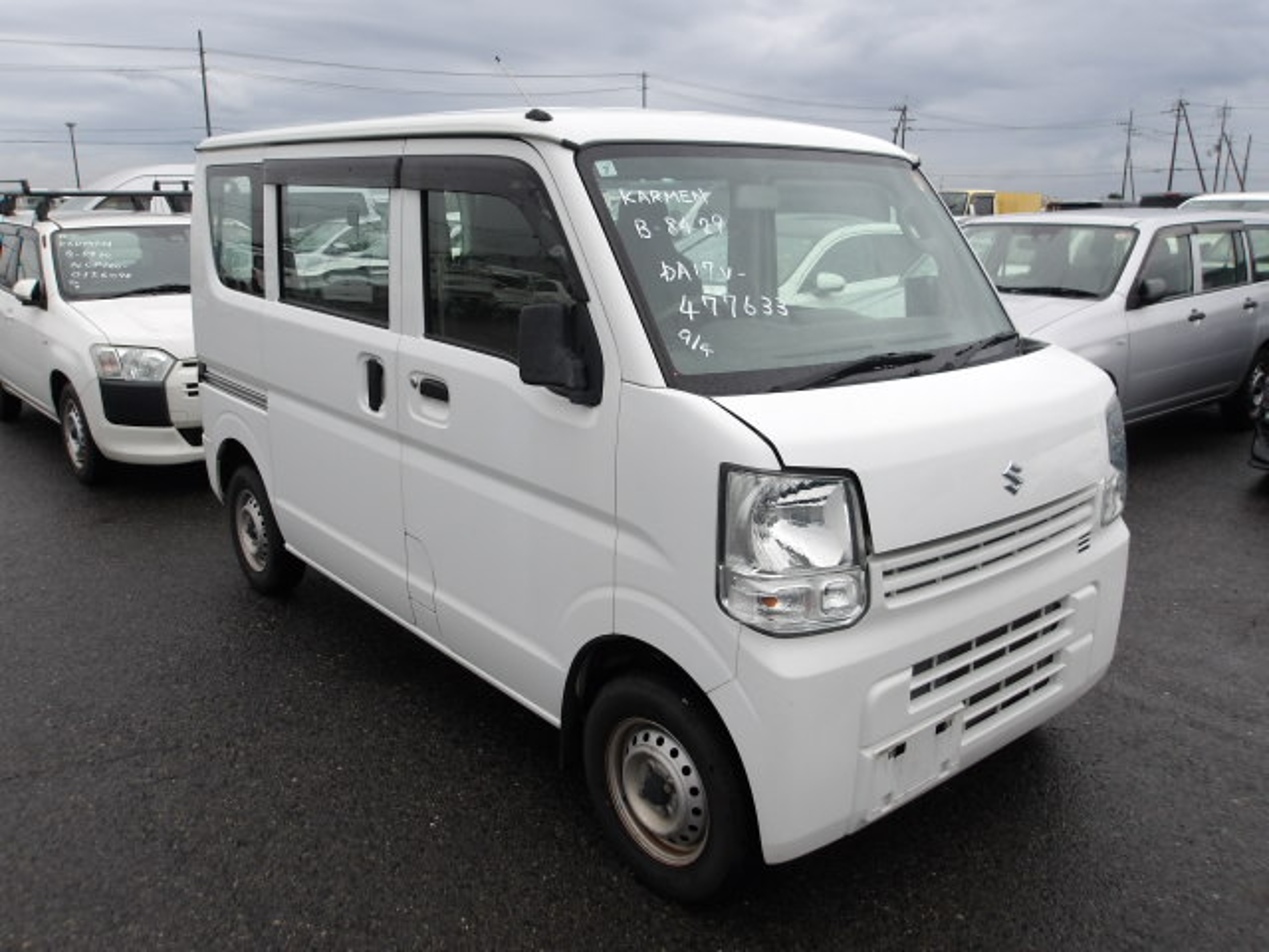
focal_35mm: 27
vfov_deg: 51.4
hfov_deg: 65.3
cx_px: 634
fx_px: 990
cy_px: 476
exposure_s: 1/60
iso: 100
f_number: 10.4
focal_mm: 4.9
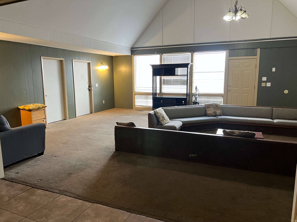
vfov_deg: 53.1
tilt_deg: -8.7
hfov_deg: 67.3
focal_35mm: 26
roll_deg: +0.1
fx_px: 223
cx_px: 148
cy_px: 111
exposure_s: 1/60
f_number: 1.5
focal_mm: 5.7
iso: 160
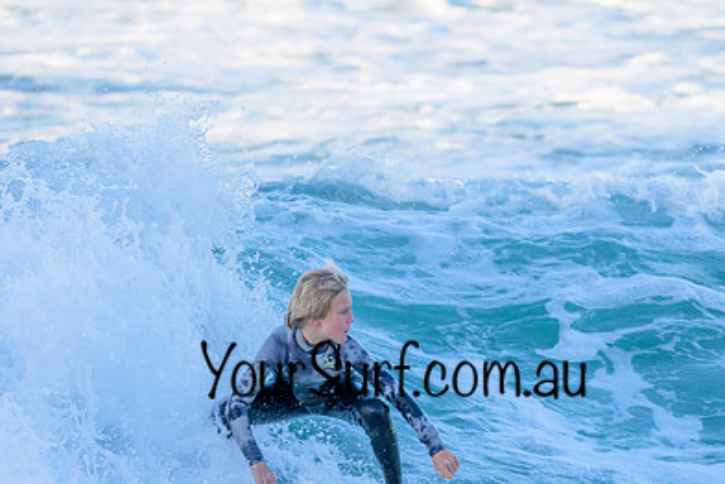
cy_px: 354
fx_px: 23782
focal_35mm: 1181
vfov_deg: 1.2
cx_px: 391
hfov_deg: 1.7
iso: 1400
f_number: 6.3
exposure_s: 1/1600
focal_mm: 800
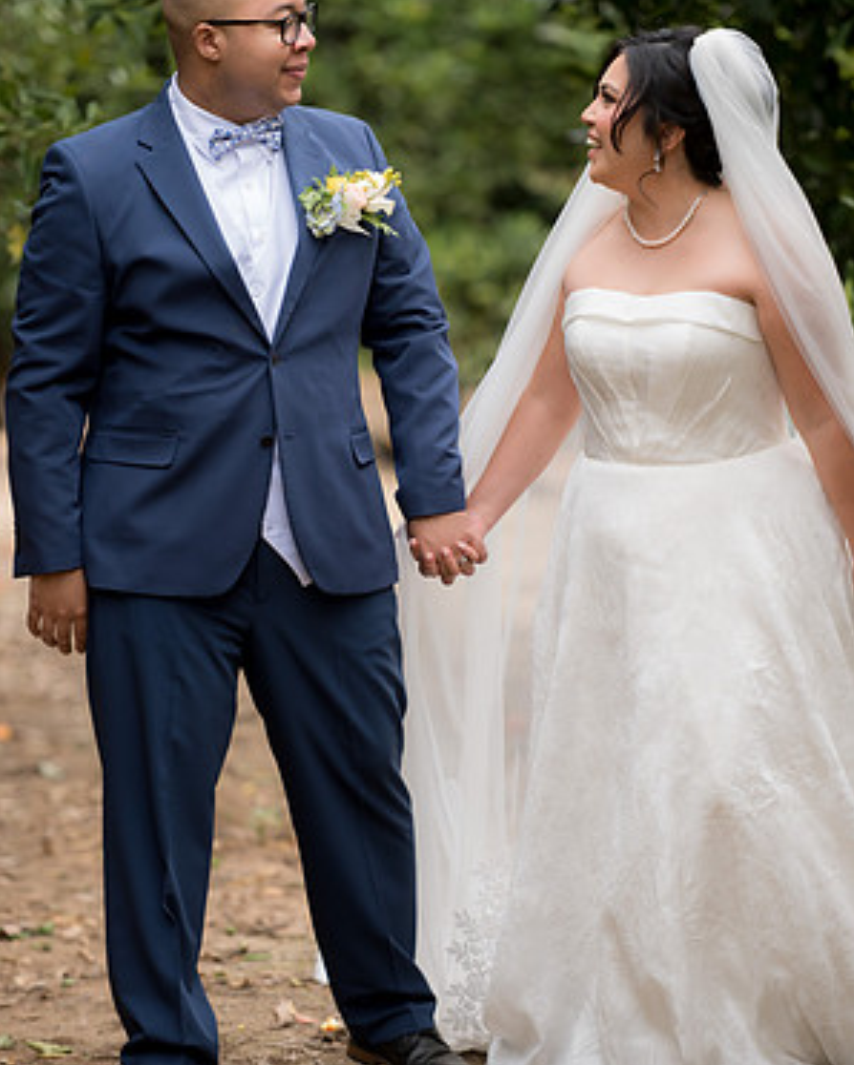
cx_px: 427
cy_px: 564
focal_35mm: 193
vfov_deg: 10.0
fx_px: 6093
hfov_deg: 8.0
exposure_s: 1/320
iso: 640
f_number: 2.8
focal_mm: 170
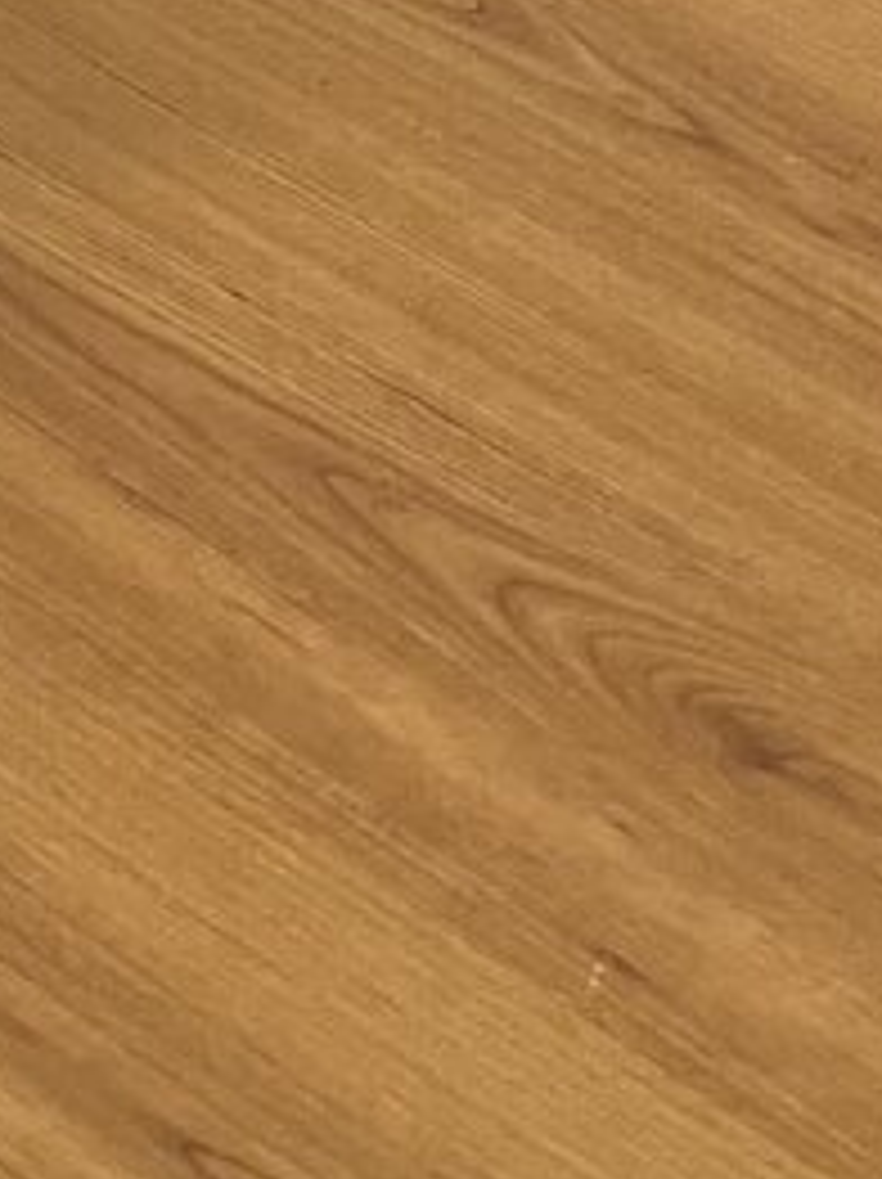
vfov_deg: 10.2
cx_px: -1359
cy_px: -1935
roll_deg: -0.8
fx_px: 5410
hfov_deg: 8.4
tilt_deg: -24.5
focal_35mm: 159
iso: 100
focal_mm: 5.7
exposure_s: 1/50
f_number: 1.5
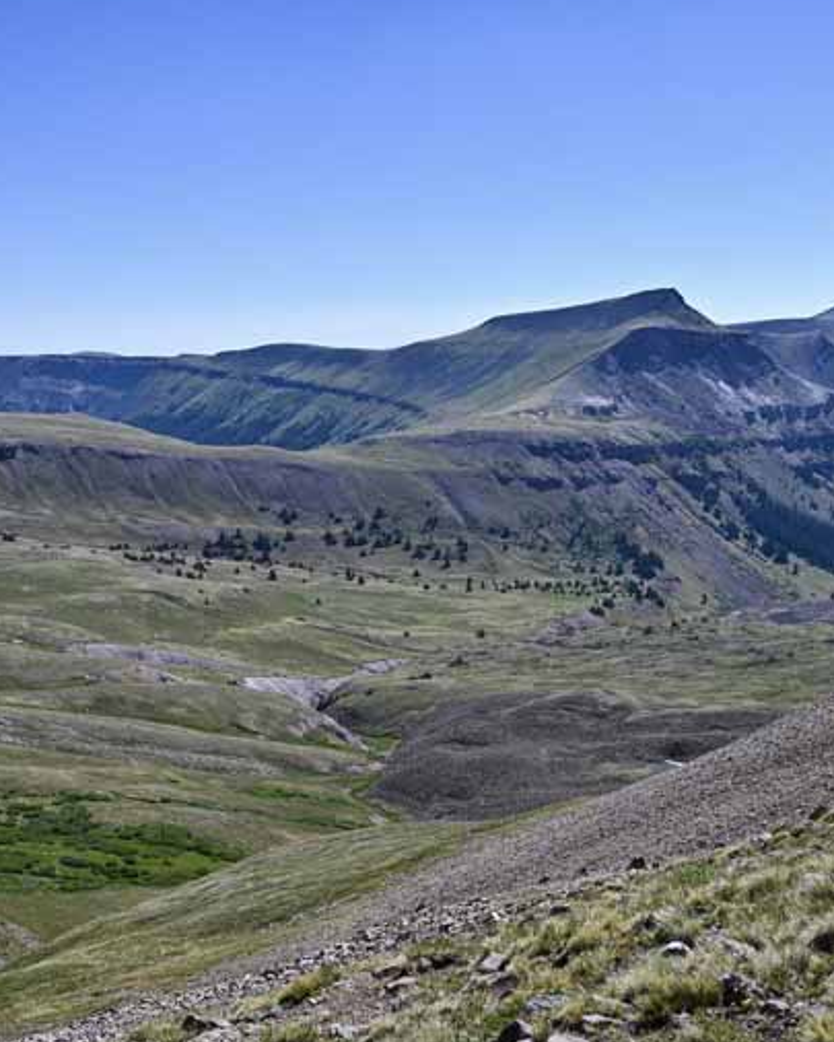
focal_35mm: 47
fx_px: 1442
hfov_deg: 32.2
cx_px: 352
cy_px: 516
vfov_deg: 39.7
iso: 64
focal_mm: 31.5
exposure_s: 1/640
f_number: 5.6
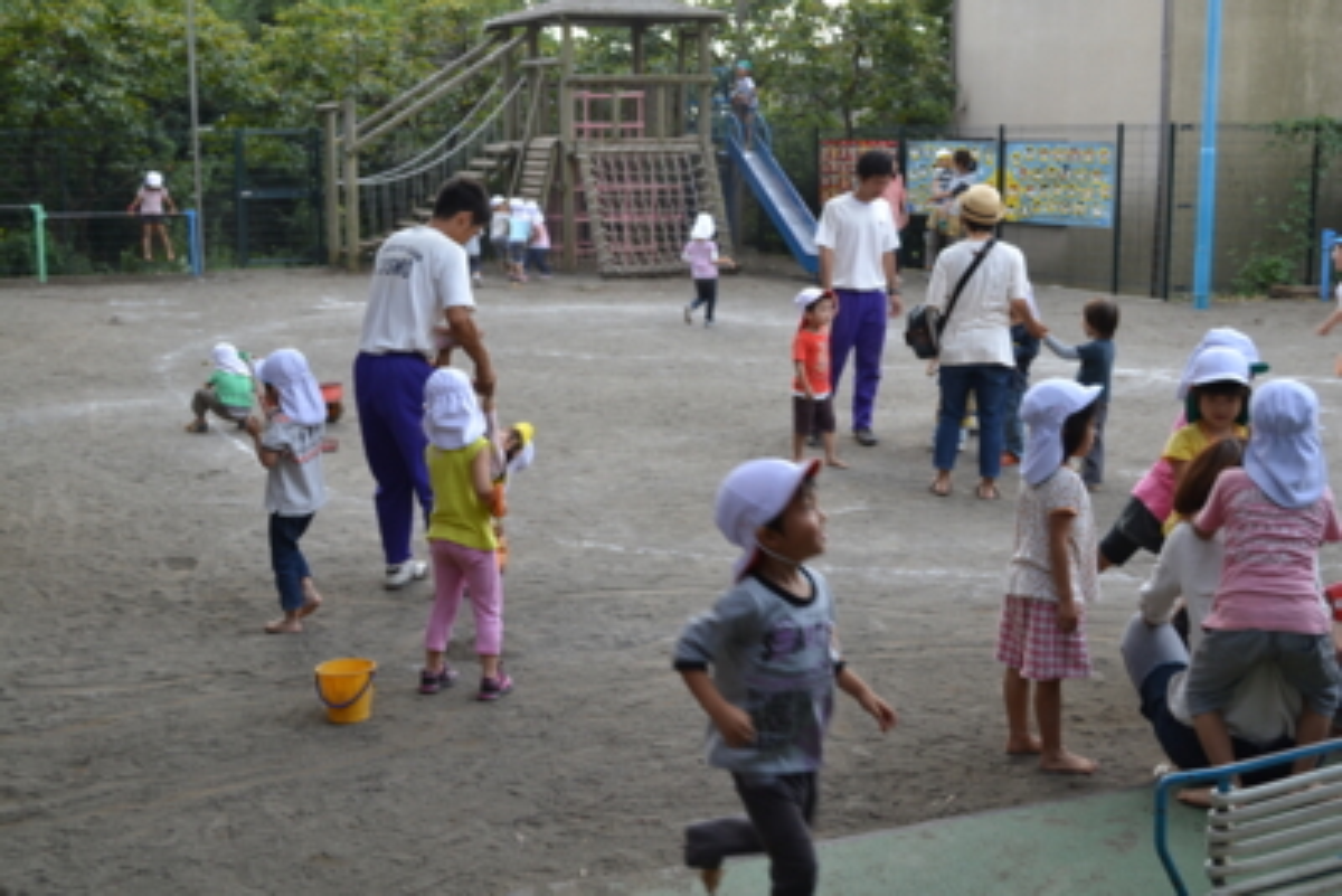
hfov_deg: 43.6
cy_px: 448
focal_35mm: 45
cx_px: 671
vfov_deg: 29.9
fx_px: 1678
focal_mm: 30
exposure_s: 1/125
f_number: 5.6
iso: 180
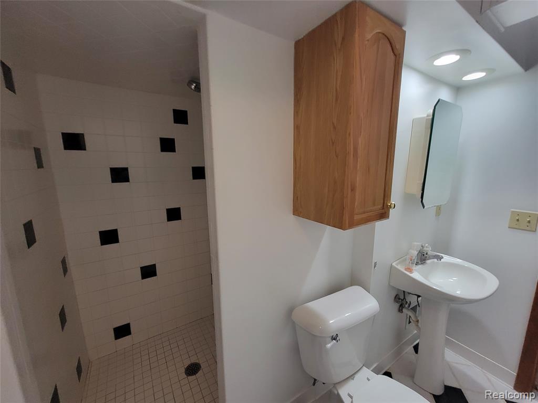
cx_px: 269
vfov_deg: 89.9
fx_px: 202
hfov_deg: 106.2
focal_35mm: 13
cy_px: 202
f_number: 2.2
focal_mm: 2.2
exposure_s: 1/60
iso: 250
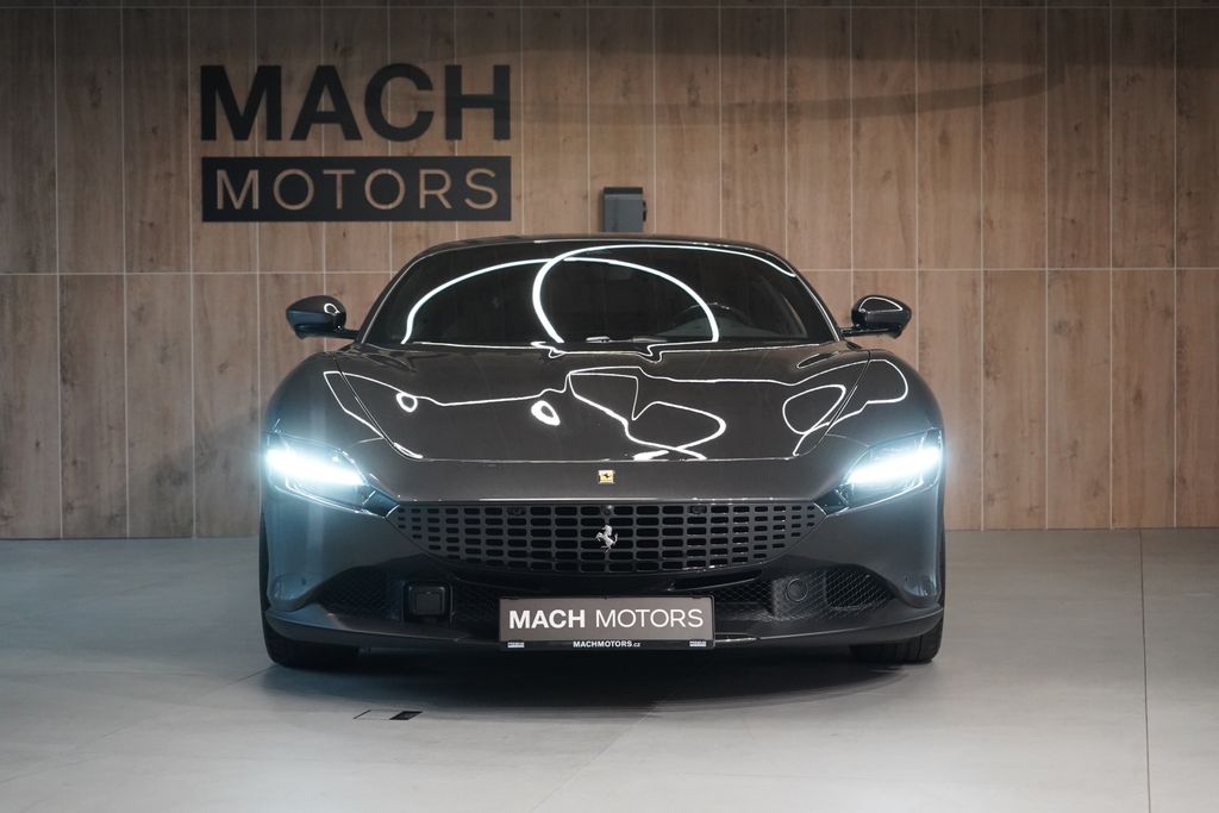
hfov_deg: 28.8
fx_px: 2370
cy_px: 406
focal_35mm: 70
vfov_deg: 19.5
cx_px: 610
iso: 6400
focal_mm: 70
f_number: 5.6
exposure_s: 1/160
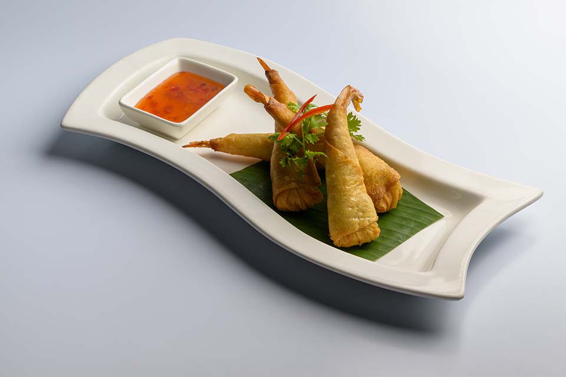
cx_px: 283
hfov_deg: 23.9
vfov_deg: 16.1
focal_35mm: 85
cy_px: 188
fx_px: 1336
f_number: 8.5
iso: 80
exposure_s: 1/200
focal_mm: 85
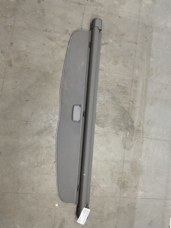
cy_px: 114
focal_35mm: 29
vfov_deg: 61.7
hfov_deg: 48.2
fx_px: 191
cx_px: 86
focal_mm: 3
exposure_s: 1/50
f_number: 1.8
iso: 64
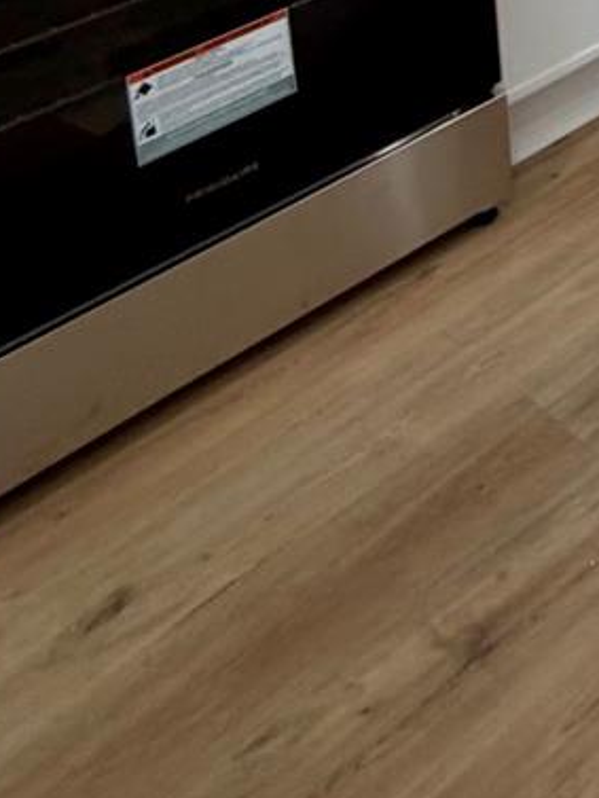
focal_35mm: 57
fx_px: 1314
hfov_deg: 17.9
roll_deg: +1.4
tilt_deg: -7.2
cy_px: -580
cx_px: 1192
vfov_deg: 22.5
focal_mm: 2.22
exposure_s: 1/120
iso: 125
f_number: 2.2
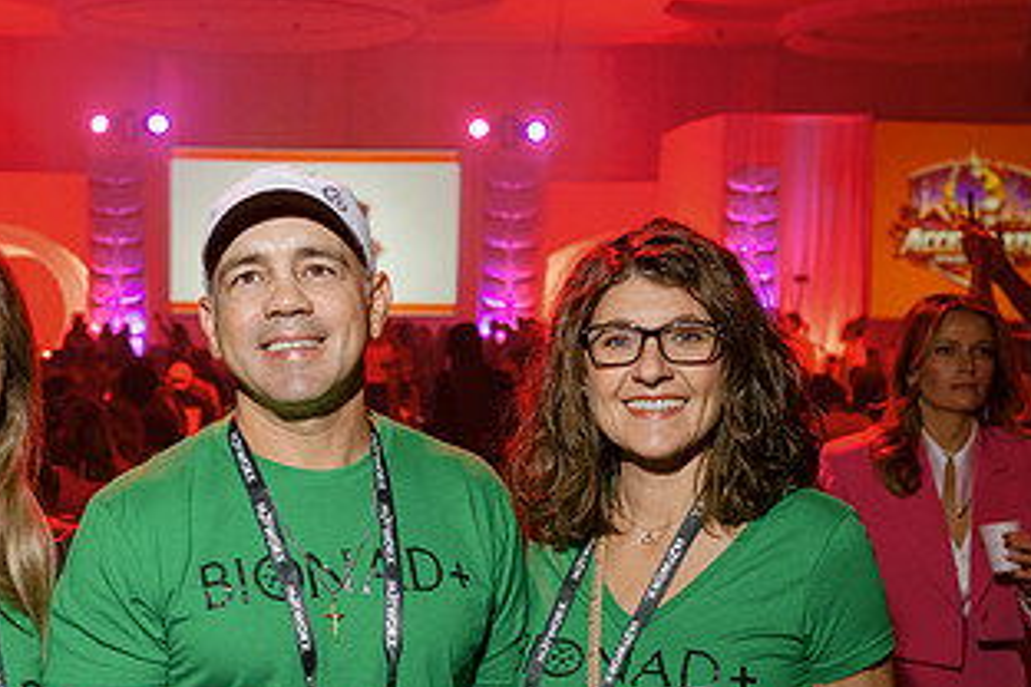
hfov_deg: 30.6
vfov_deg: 20.7
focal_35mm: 65
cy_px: 557
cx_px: 311
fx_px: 1861
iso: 1250
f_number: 4
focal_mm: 35
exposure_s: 1/160
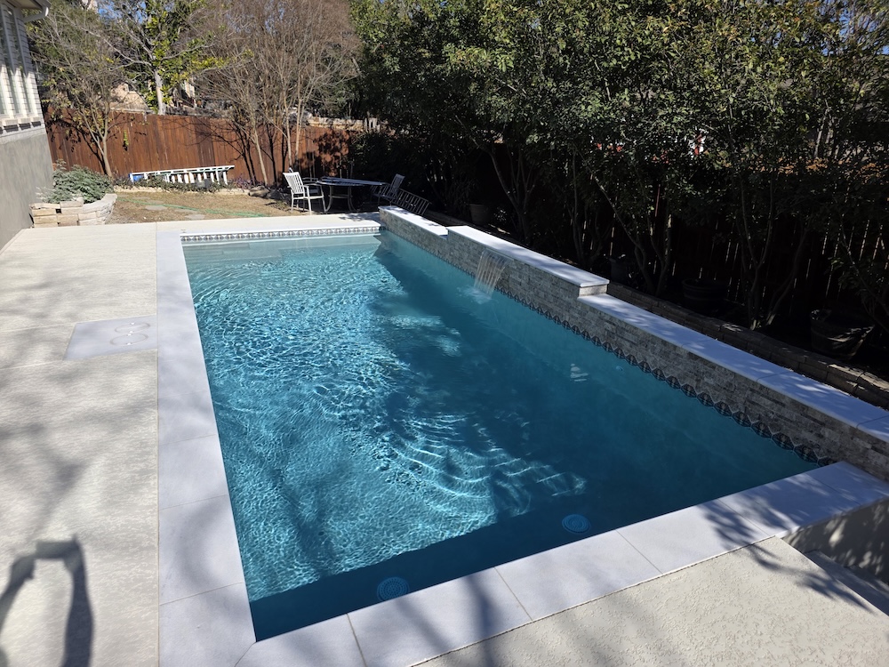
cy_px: 334
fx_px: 591
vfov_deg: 58.9
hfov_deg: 73.9
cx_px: 444
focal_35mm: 23
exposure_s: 1/6574
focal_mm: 6.3
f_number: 1.7
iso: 80
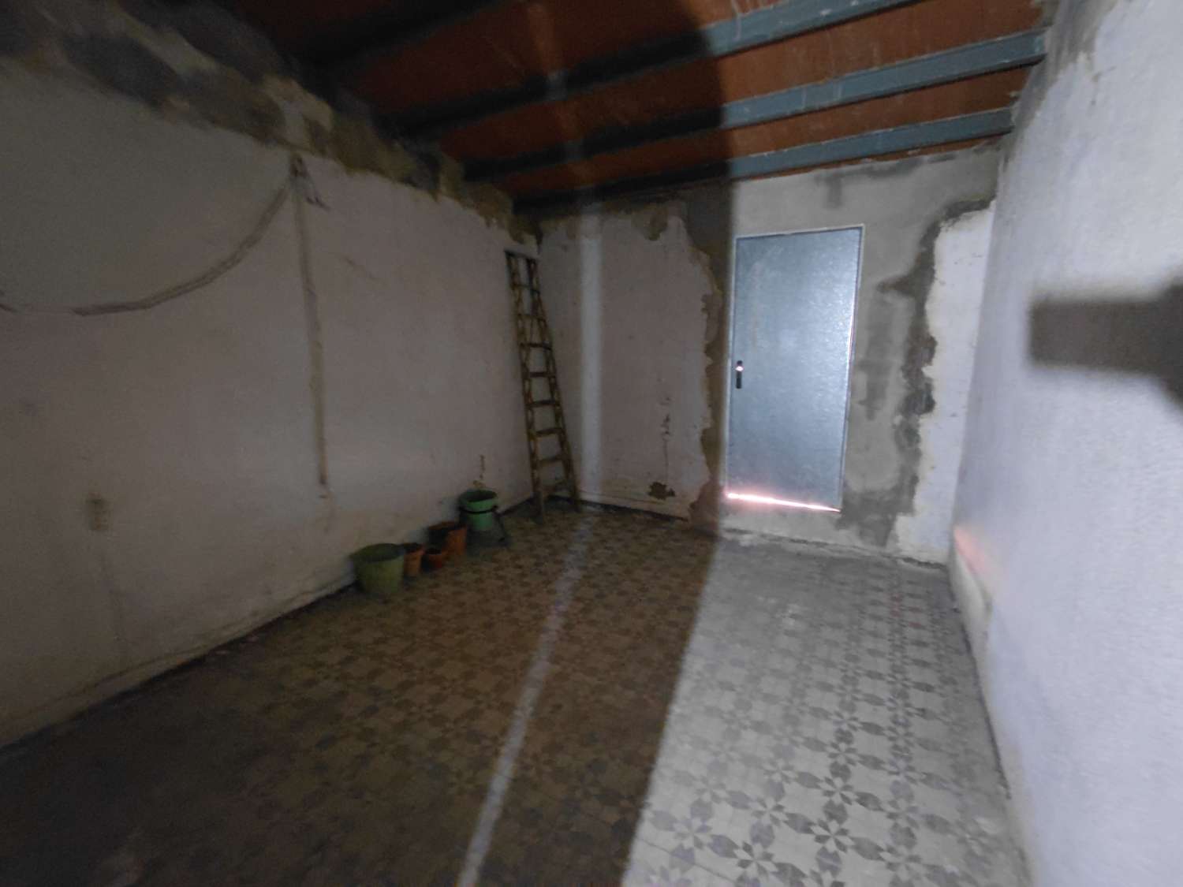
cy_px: 444
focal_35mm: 16
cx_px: 592
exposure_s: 1/7.5
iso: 1250
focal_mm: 1.64
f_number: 2.2
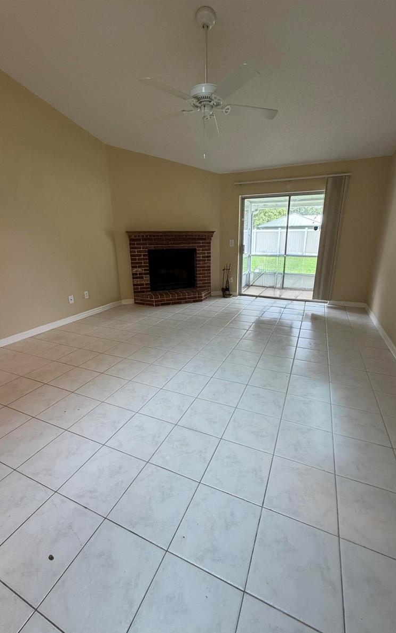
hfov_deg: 74.8
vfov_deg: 101.5
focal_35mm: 15
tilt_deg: -17.2
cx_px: 205
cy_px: 316
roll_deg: +0.5
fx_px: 259
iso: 250
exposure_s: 1/120
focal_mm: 2.22
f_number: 2.2
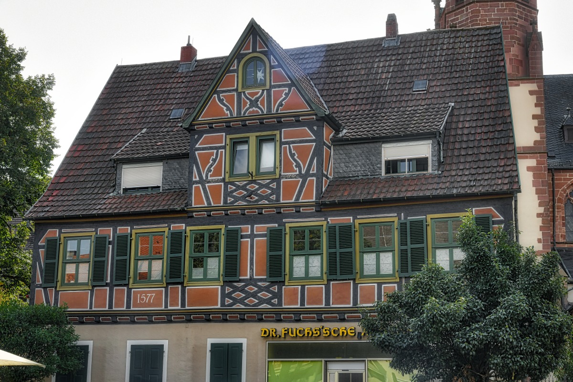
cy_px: 191
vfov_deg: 23.4
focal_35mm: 58
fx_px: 923
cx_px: 286
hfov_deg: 34.5
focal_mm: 58
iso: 200
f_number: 8
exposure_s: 1/250
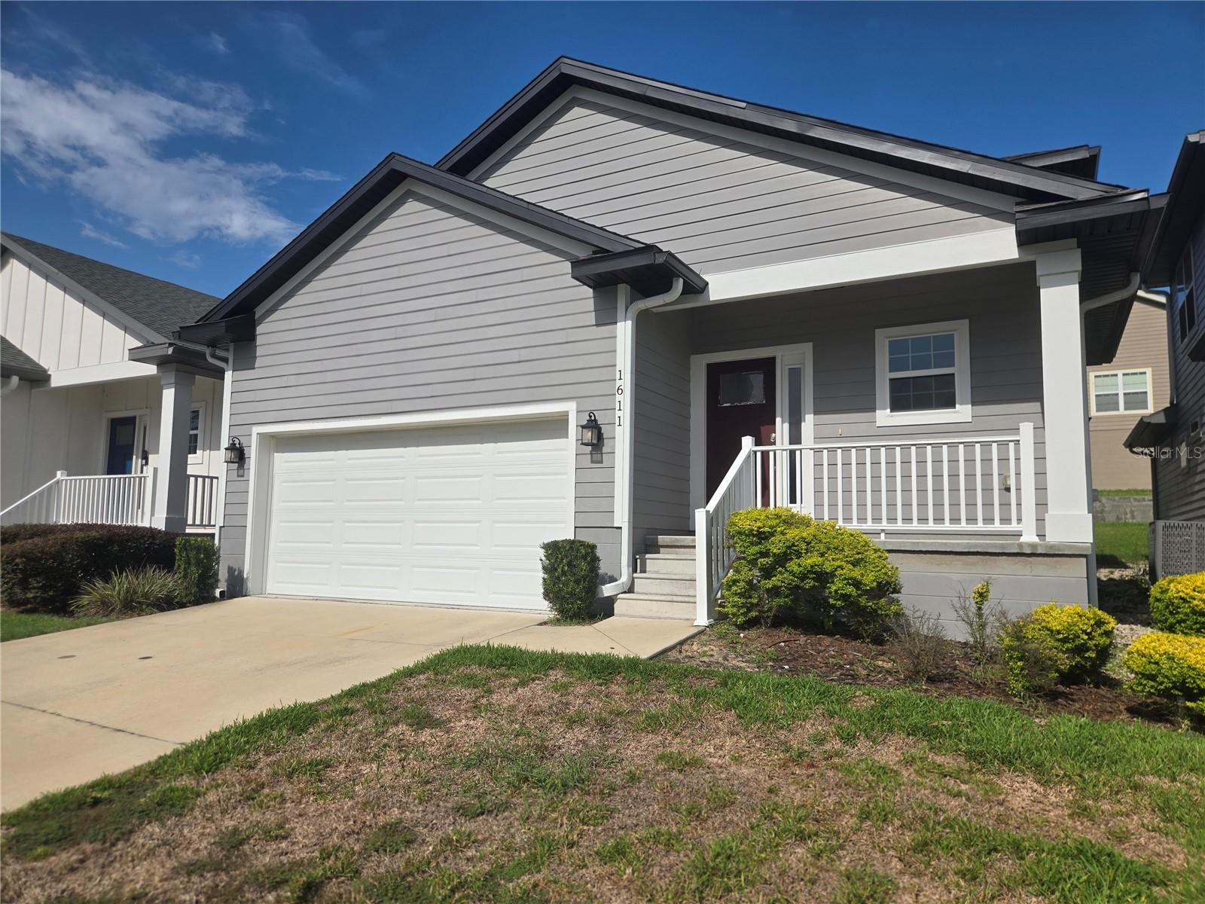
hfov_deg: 73.9
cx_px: 602
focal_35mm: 23
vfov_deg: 58.9
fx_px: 801
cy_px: 452
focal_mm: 5.4
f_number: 1.8
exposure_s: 1/3100
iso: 25
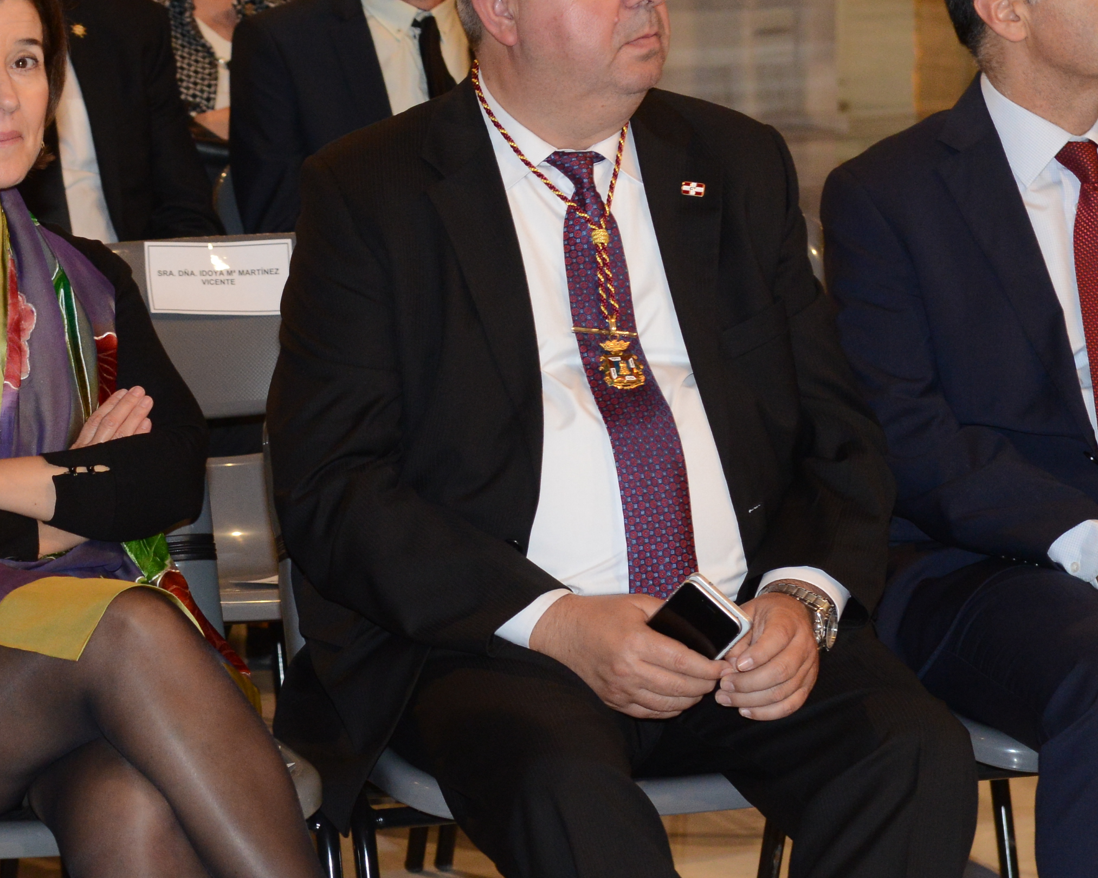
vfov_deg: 8.6
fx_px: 5817
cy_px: 387
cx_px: 11
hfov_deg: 10.7
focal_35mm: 179
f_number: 5
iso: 1600
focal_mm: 70
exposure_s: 1/125
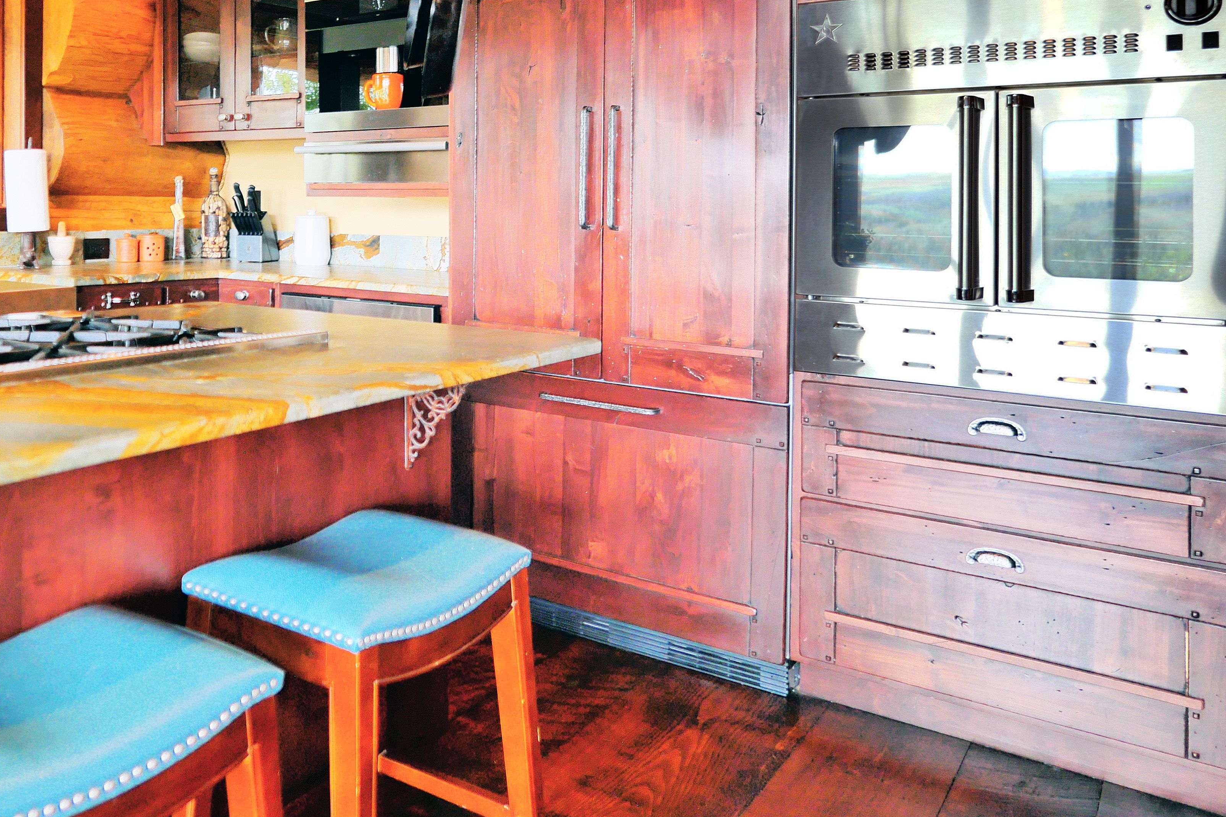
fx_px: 987
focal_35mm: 29
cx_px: 269
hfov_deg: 59.3
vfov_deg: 43.7
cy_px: 218
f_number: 2.2
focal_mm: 9
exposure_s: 1/160
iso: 800
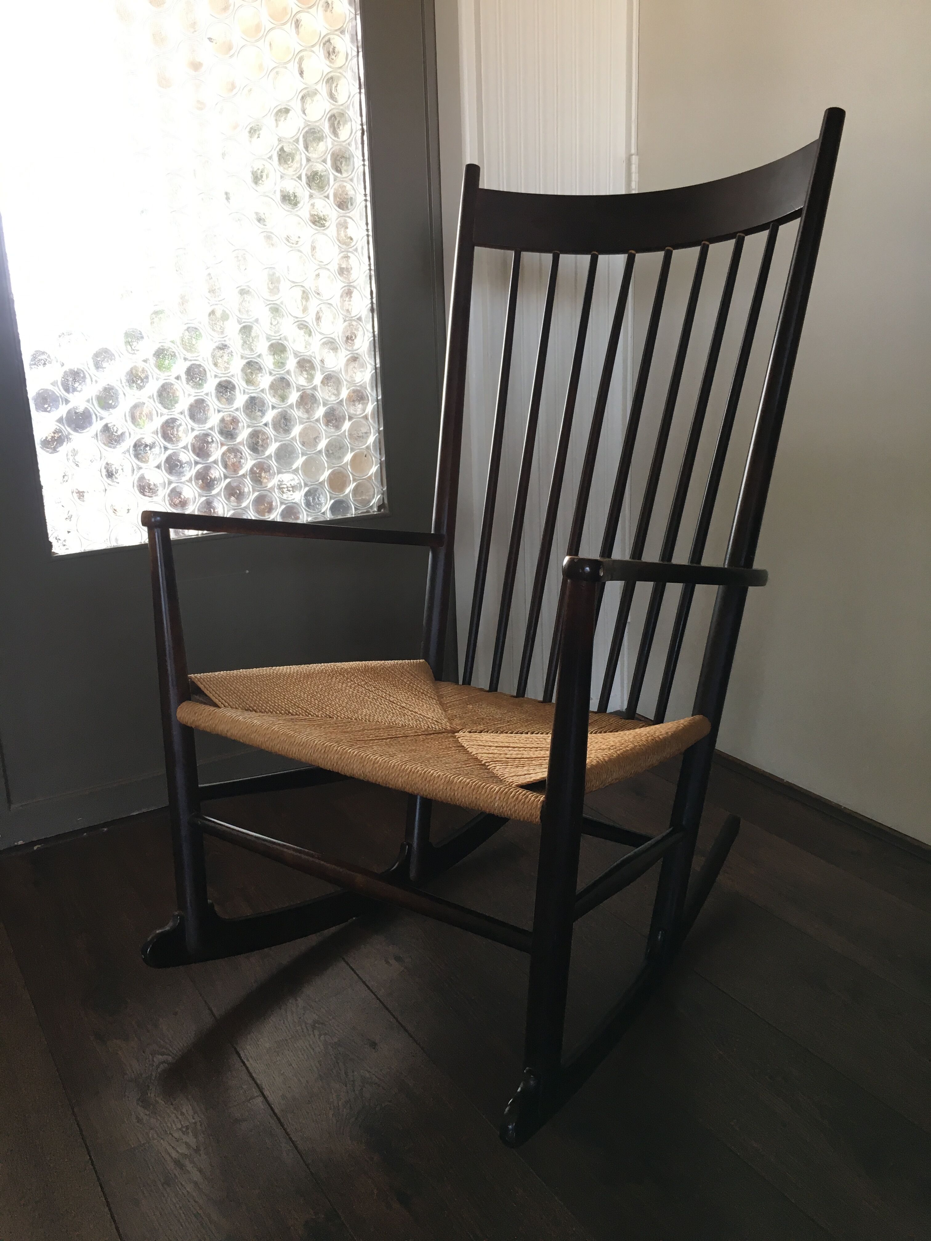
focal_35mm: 29
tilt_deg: -15.3
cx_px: 466
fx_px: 1040
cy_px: 620
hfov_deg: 48.2
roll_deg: +1.5
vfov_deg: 61.7
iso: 32
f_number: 2.2
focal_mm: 4.15
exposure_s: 1/33
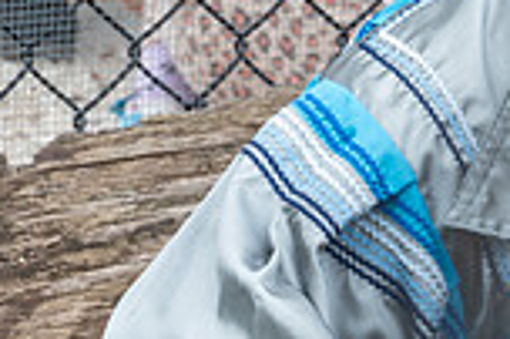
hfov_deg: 2.5
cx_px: 776
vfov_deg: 1.6
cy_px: 386
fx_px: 11901
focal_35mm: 841
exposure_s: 1/20
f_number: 22
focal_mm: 200
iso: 320
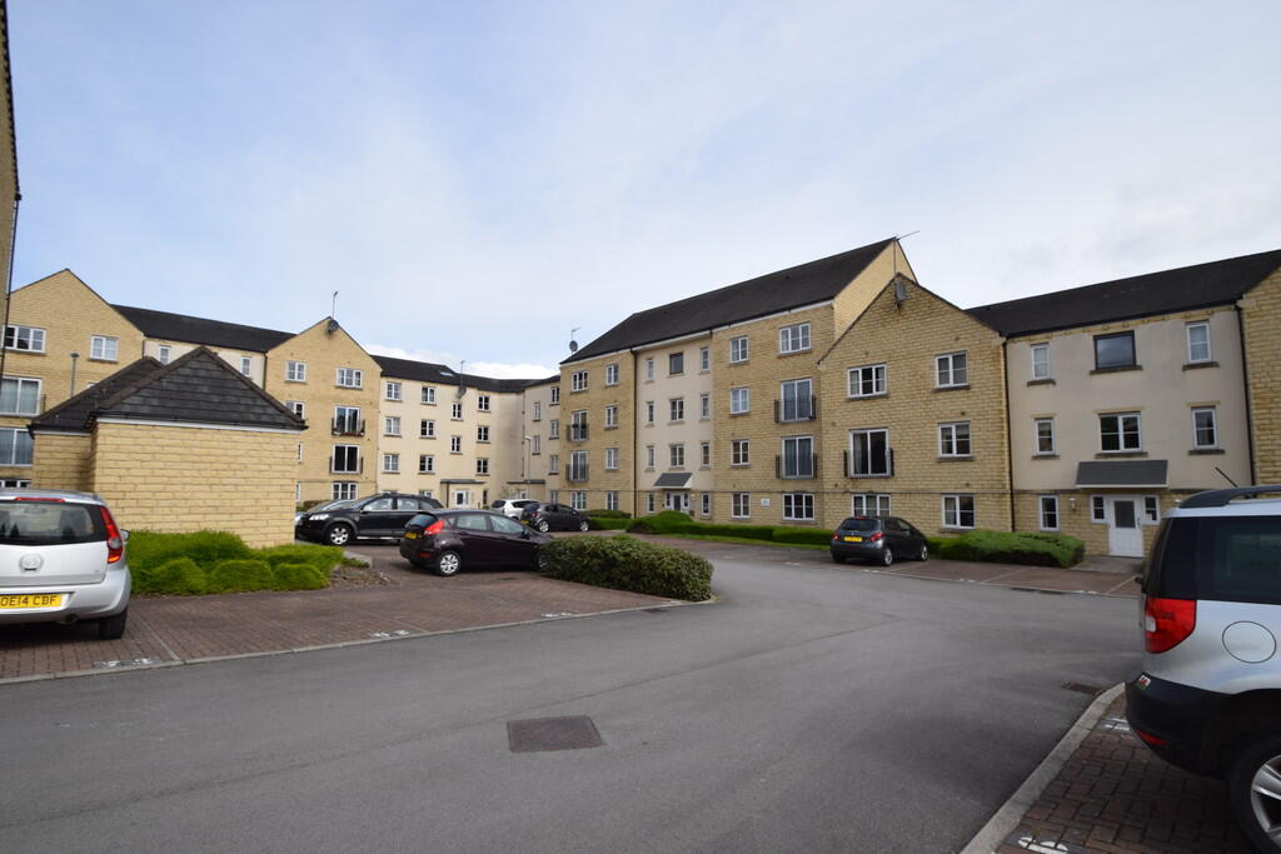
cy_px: 427
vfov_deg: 72.1
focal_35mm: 16
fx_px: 587
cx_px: 640
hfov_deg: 95.0
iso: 100
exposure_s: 1/200
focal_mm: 11
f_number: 9
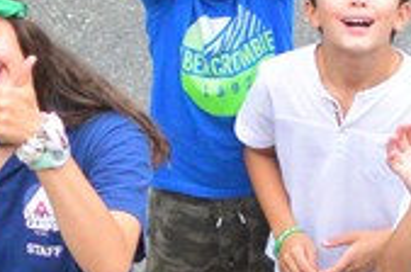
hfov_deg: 6.5
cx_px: 119
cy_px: 215
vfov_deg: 4.3
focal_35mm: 319
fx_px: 3635
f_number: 2
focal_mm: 35
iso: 1600
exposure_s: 1/1000
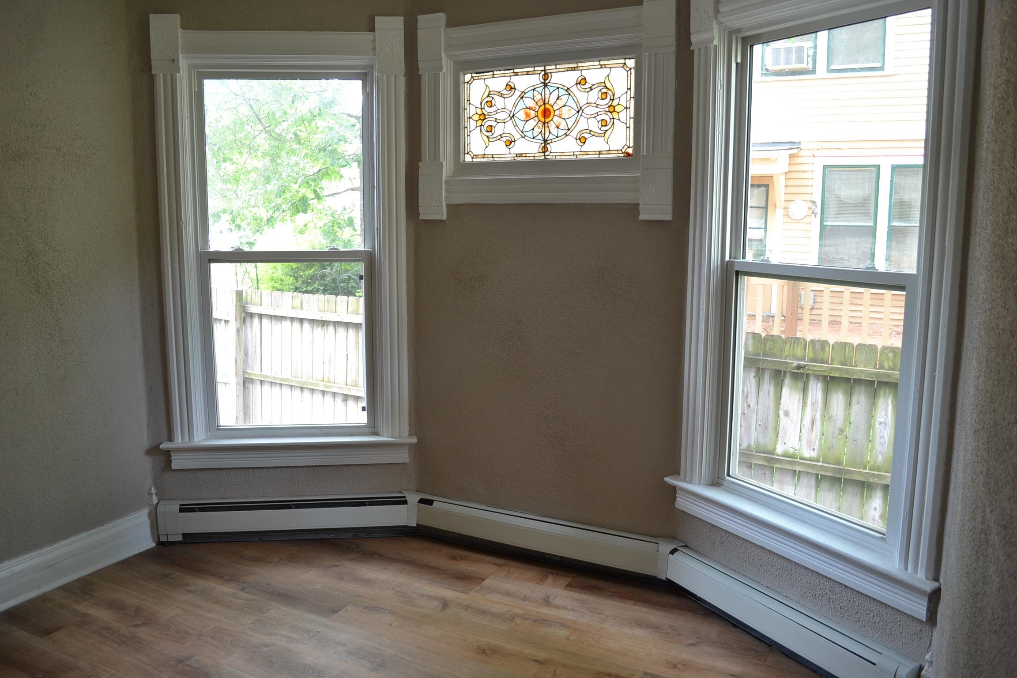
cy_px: 339
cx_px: 508
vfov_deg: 47.9
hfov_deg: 67.4
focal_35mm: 27
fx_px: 763
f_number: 3.5
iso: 100
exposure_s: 1/6
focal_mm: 18
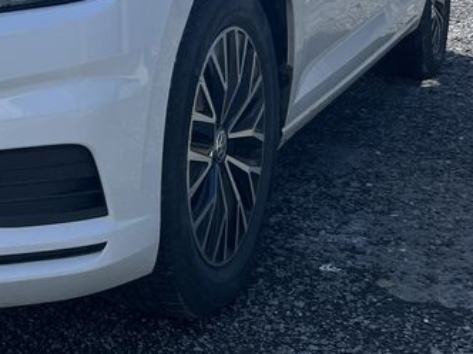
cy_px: 40
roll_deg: +0.3
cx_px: -91
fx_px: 984
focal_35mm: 72
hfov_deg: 24.5
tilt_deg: -9.6
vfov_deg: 20.1
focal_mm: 5.7
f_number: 1.5
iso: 50
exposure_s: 1/3968
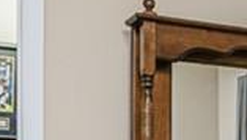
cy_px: 189
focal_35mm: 109
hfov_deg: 17.4
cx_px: 385
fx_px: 715
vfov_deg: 10.9
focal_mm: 16
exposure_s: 1/30
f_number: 4
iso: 125
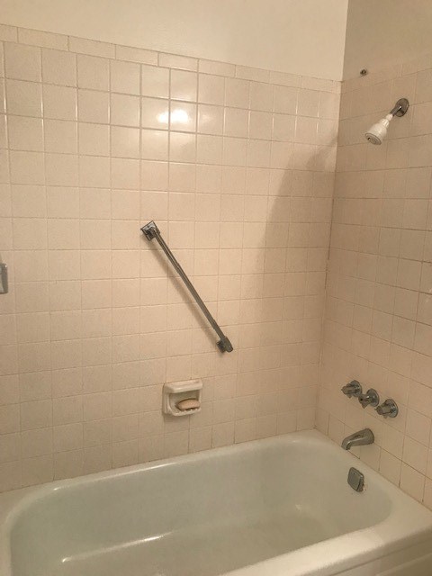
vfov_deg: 63.4
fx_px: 466
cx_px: 216
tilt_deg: -9.8
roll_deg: -1.6
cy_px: 288
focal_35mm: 28
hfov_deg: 49.7
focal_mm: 3.99
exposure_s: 1/30
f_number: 1.8
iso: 25
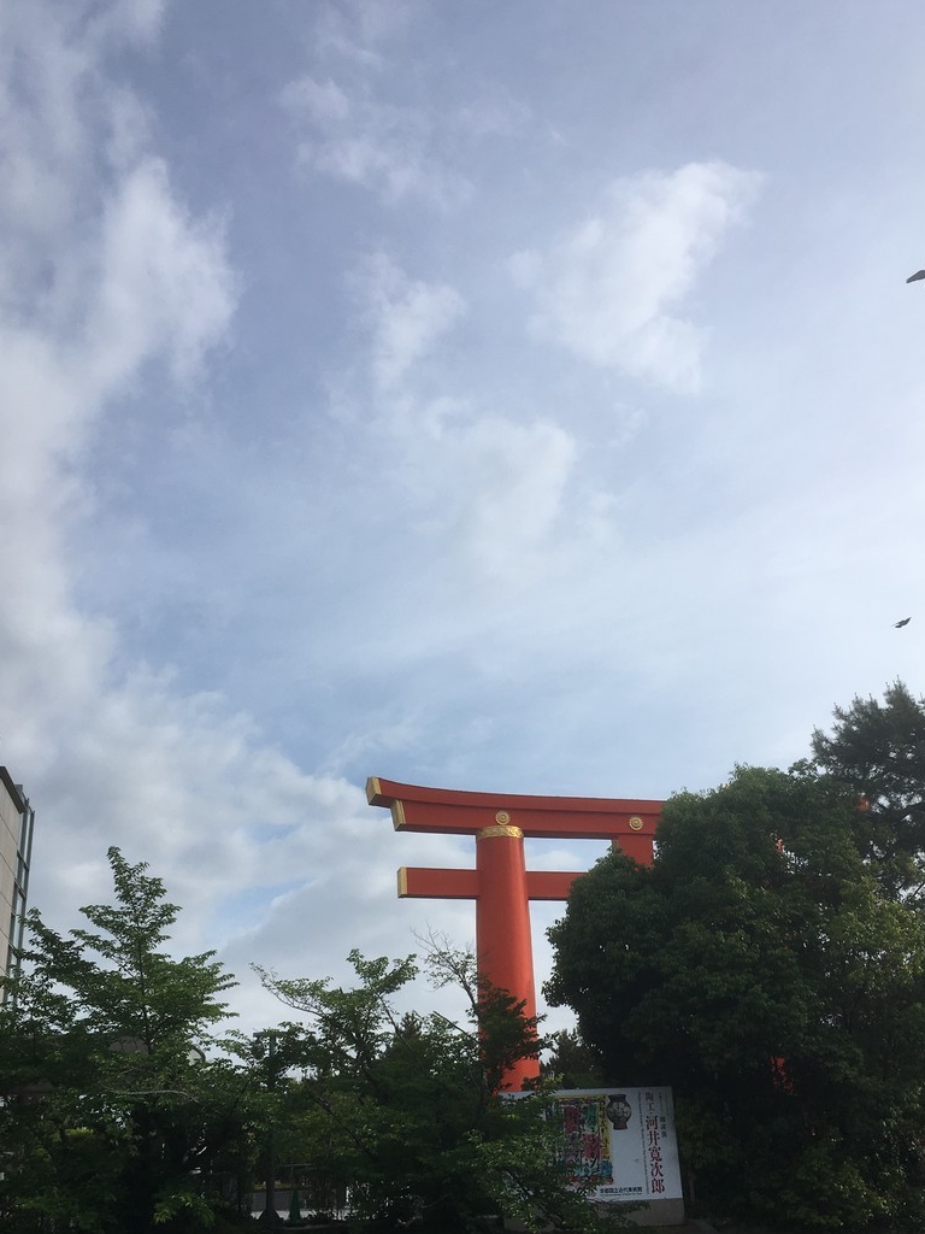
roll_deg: +4.8
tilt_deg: +17.7
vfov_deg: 53.7
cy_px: 710
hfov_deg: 41.8
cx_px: 488
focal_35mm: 34
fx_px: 1211
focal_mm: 4.15
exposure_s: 1/2198
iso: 25
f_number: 2.2
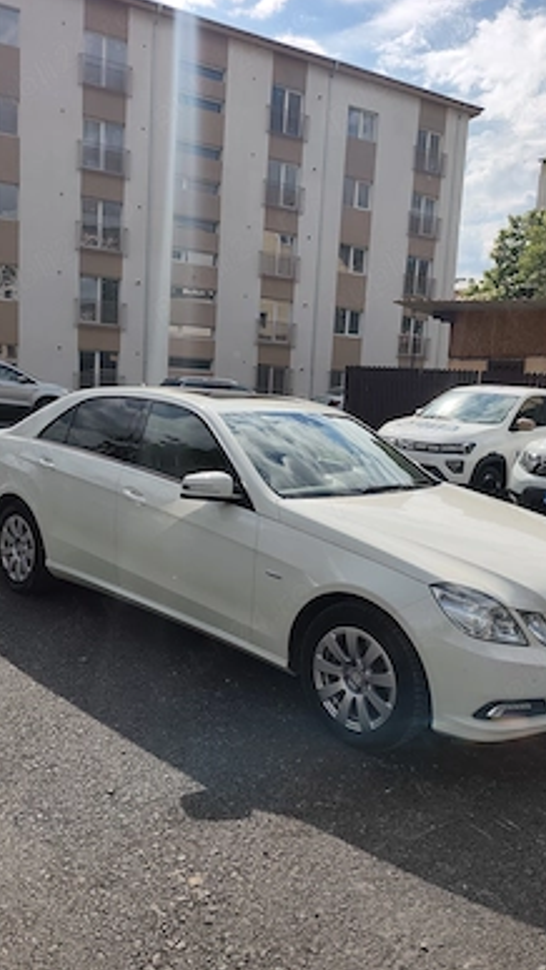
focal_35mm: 27
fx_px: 694
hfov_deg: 42.8
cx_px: 318
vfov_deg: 69.8
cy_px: 491
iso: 50
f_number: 1.6
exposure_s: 1/7777
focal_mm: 5.84
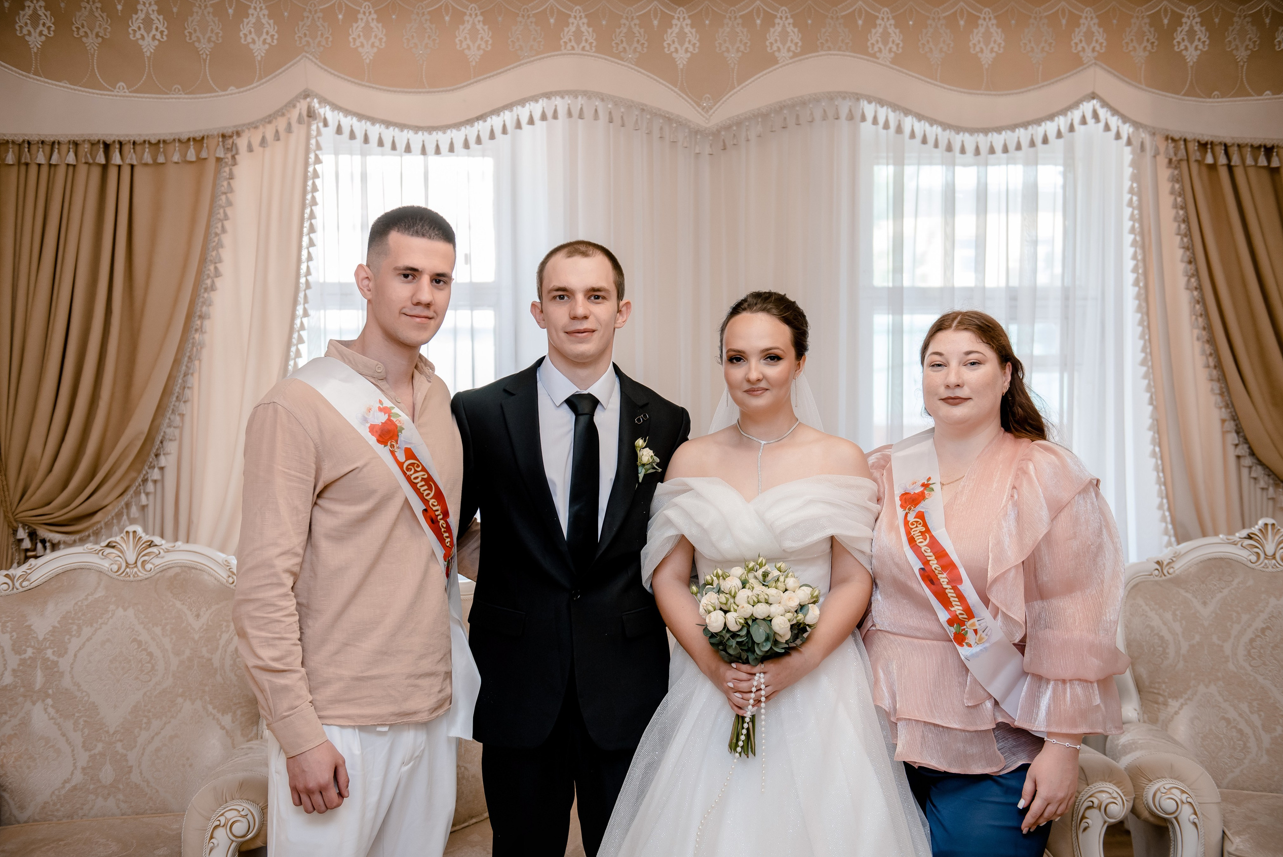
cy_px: 427
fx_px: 1462
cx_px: 639
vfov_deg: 32.7
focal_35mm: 41
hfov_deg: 47.4
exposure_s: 1/200
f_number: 2.8
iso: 500
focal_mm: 40
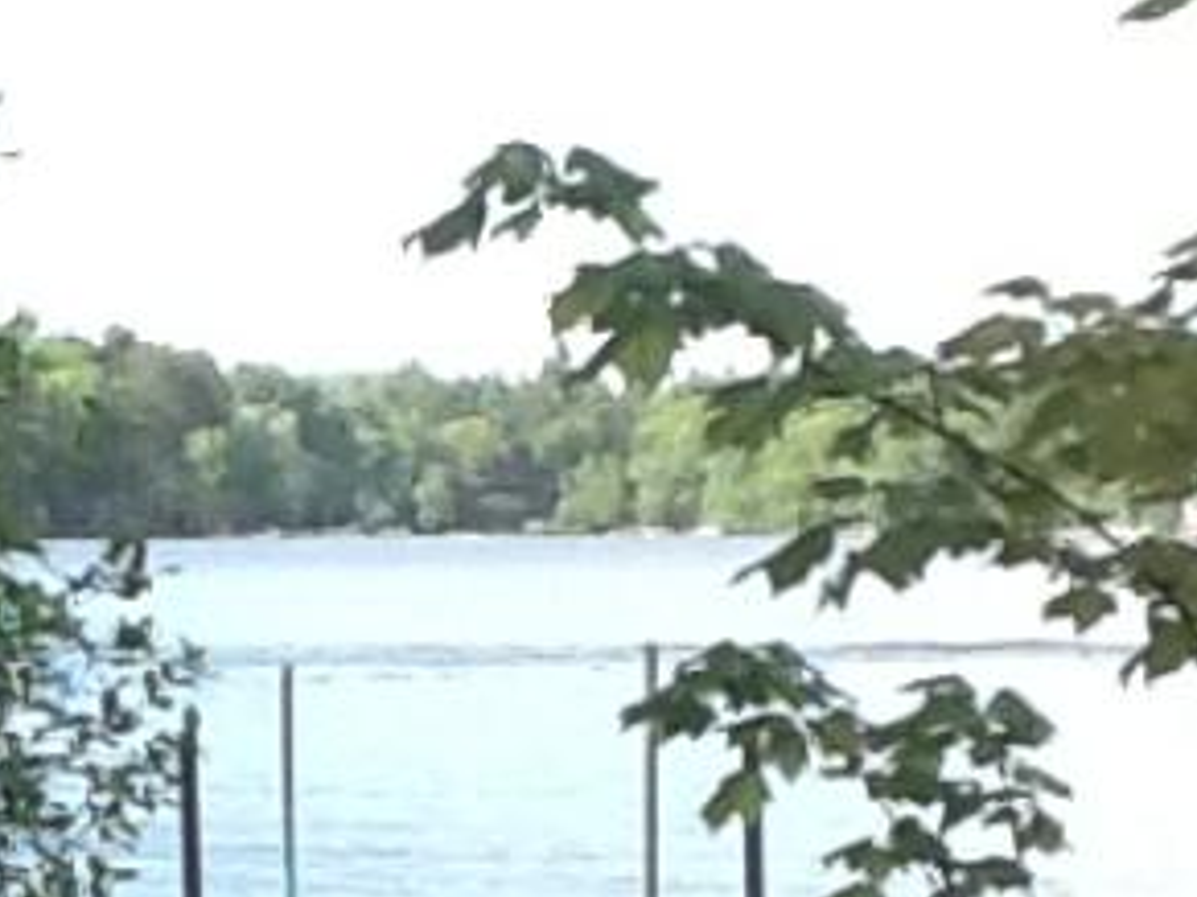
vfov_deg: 9.4
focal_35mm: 155
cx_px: 16
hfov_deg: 12.6
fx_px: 5358
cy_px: 1132
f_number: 2.4
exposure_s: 1/431
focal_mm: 2.03
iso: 40
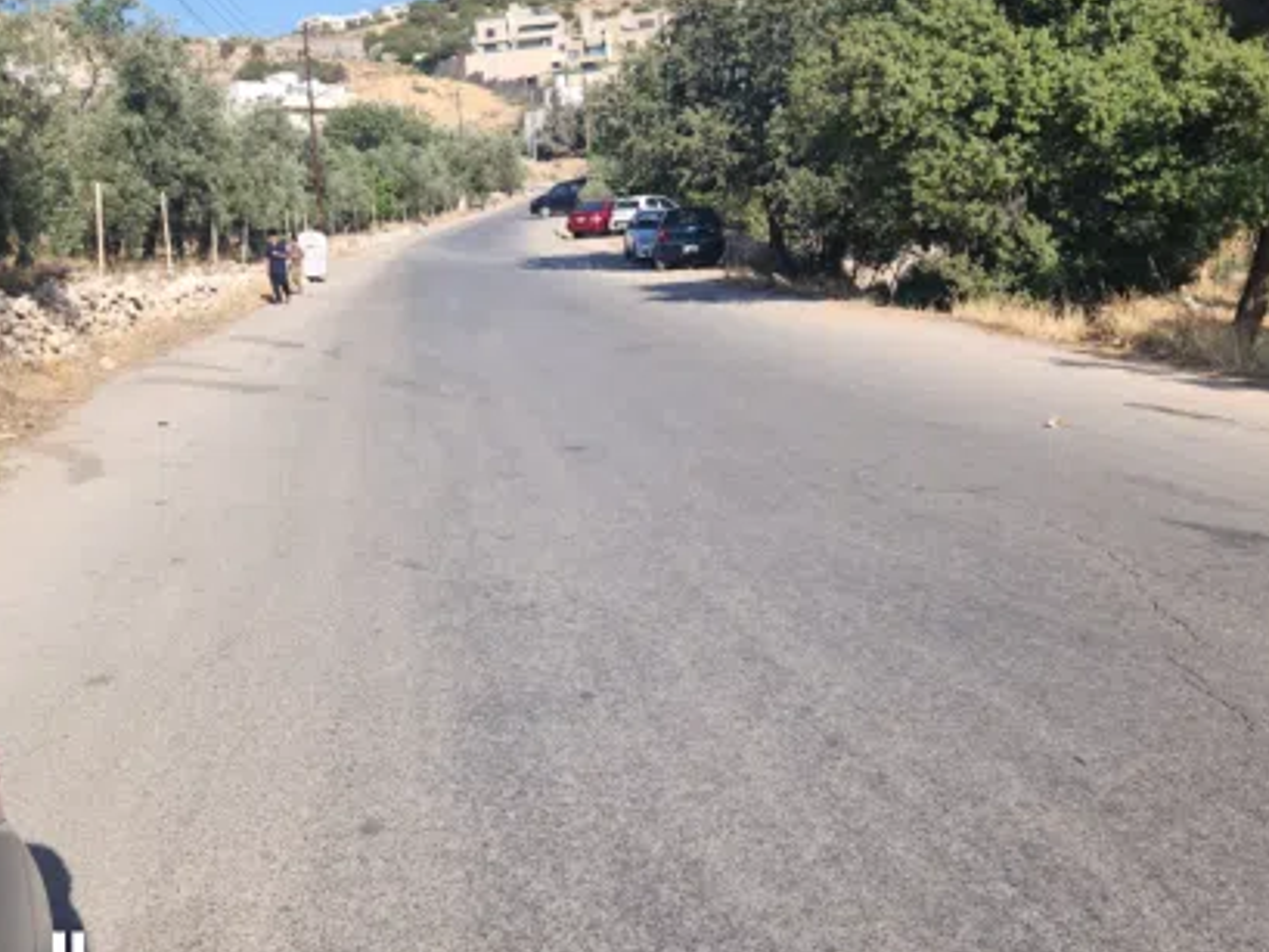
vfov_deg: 39.7
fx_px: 1320
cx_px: 552
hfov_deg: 51.2
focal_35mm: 36
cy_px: 484
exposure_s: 1/1176
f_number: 1.8
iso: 20
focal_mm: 5.4
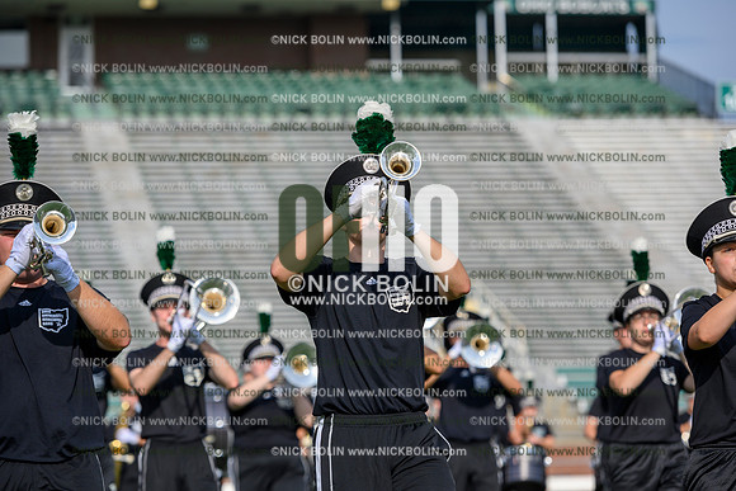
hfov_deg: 13.7
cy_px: 246
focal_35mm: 150
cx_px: 368
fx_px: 3067
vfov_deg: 9.2
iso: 100
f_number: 4
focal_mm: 150
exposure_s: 1/1600
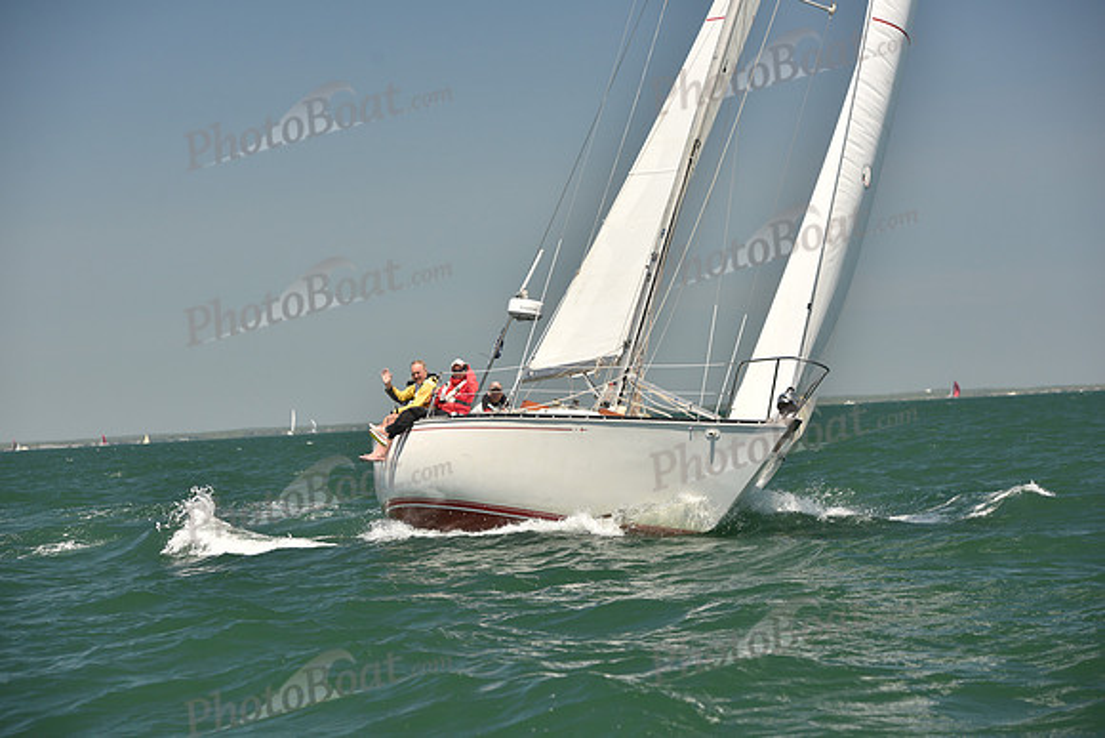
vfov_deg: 11.8
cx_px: 552
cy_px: 369
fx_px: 3561
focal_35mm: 116
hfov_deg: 17.6
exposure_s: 1/800
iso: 250
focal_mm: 116
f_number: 5
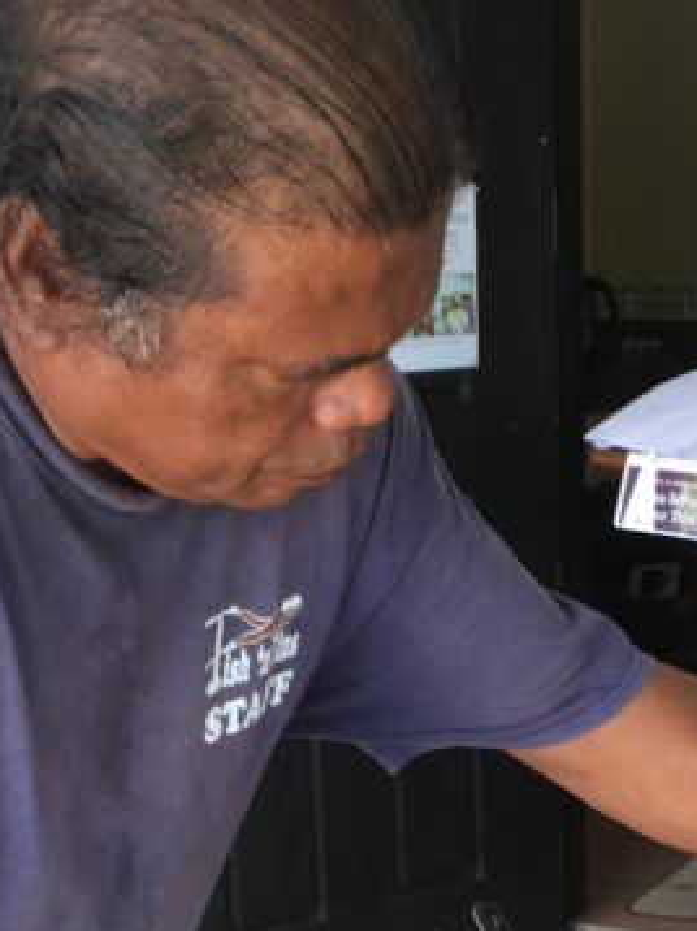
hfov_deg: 17.6
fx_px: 2231
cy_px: 999
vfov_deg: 22.4
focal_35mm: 83
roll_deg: +1.0
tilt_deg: -18.6
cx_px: 559
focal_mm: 4.15
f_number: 2.2
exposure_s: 1/60
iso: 25
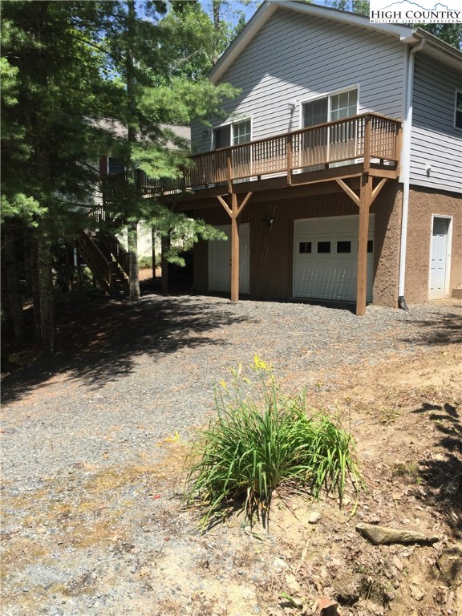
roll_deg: -0.7
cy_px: 308
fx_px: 516
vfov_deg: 61.7
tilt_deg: -4.8
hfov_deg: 48.2
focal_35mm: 29
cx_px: 231
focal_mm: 4.15
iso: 32
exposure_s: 1/942
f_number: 2.2
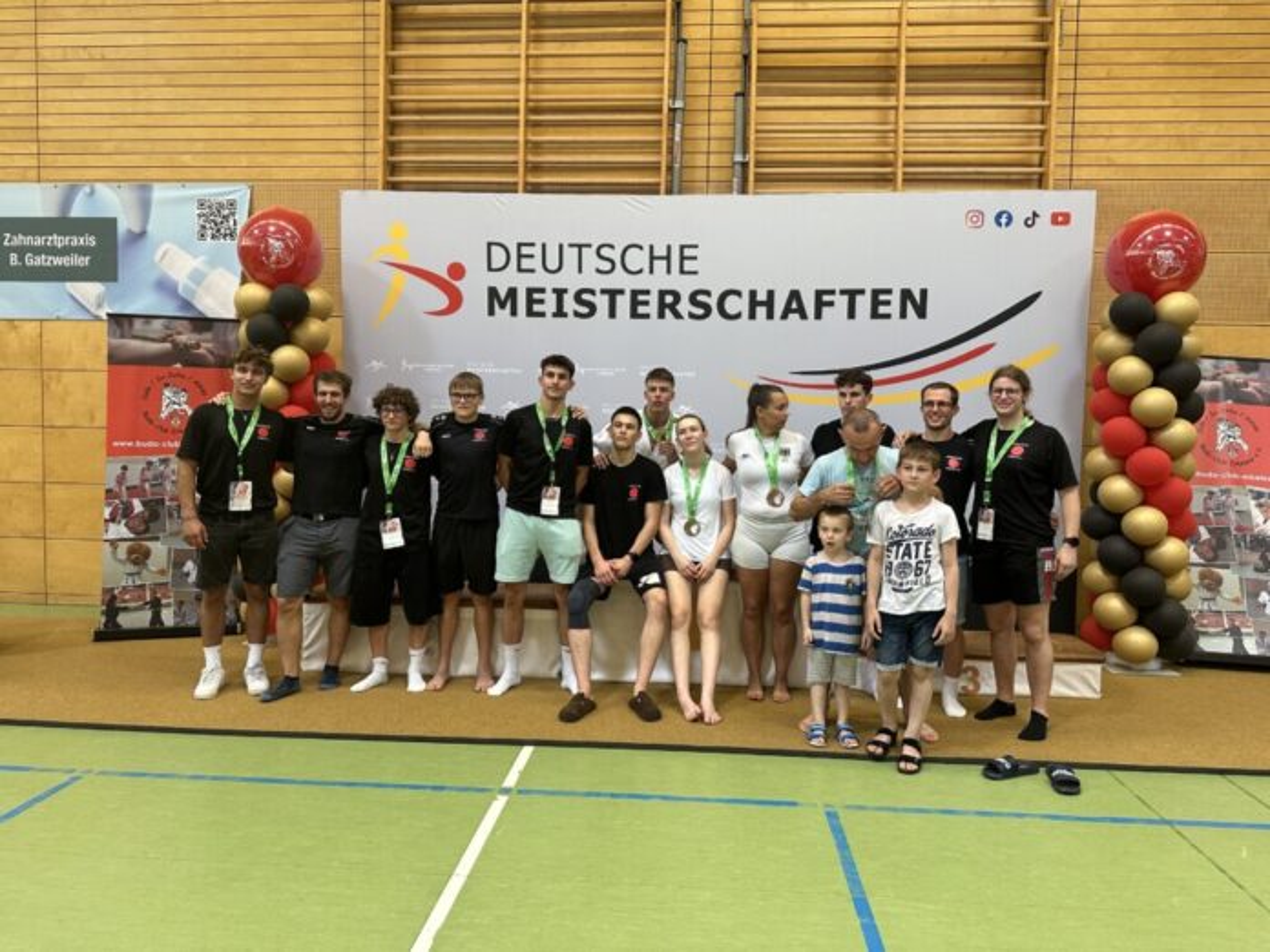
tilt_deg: -3.6
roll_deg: -0.9
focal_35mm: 24
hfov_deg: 71.6
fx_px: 881
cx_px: 635
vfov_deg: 56.8
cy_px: 476
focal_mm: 6.86
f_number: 1.78
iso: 200
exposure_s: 1/100
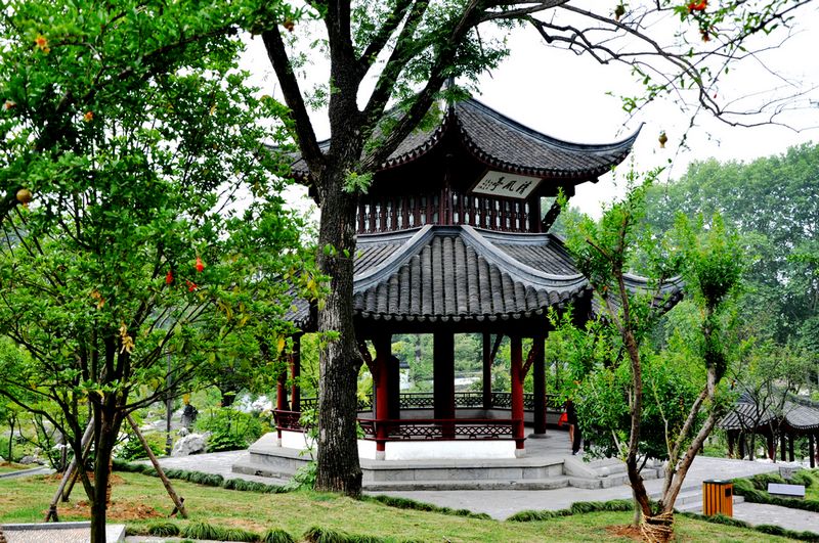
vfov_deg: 29.8
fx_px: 1022
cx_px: 410
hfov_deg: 43.7
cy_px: 272
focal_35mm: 45
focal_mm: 30
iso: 800
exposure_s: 1/250
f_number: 8
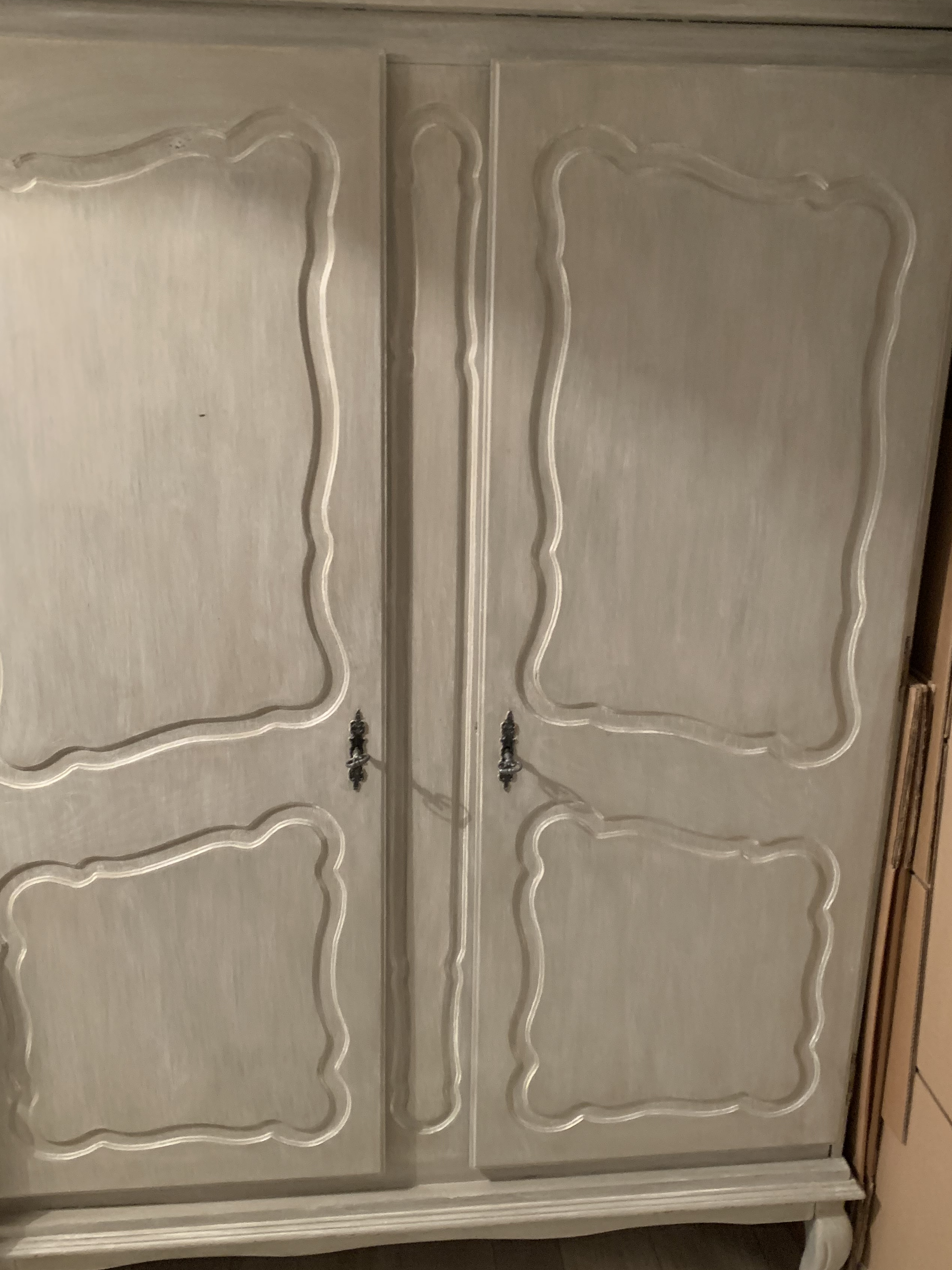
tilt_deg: -13.9
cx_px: 441
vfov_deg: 58.4
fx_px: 1137
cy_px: 638
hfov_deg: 45.4
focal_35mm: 31
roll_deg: -0.8
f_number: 1.8
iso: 400
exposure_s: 1/25
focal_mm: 4.25
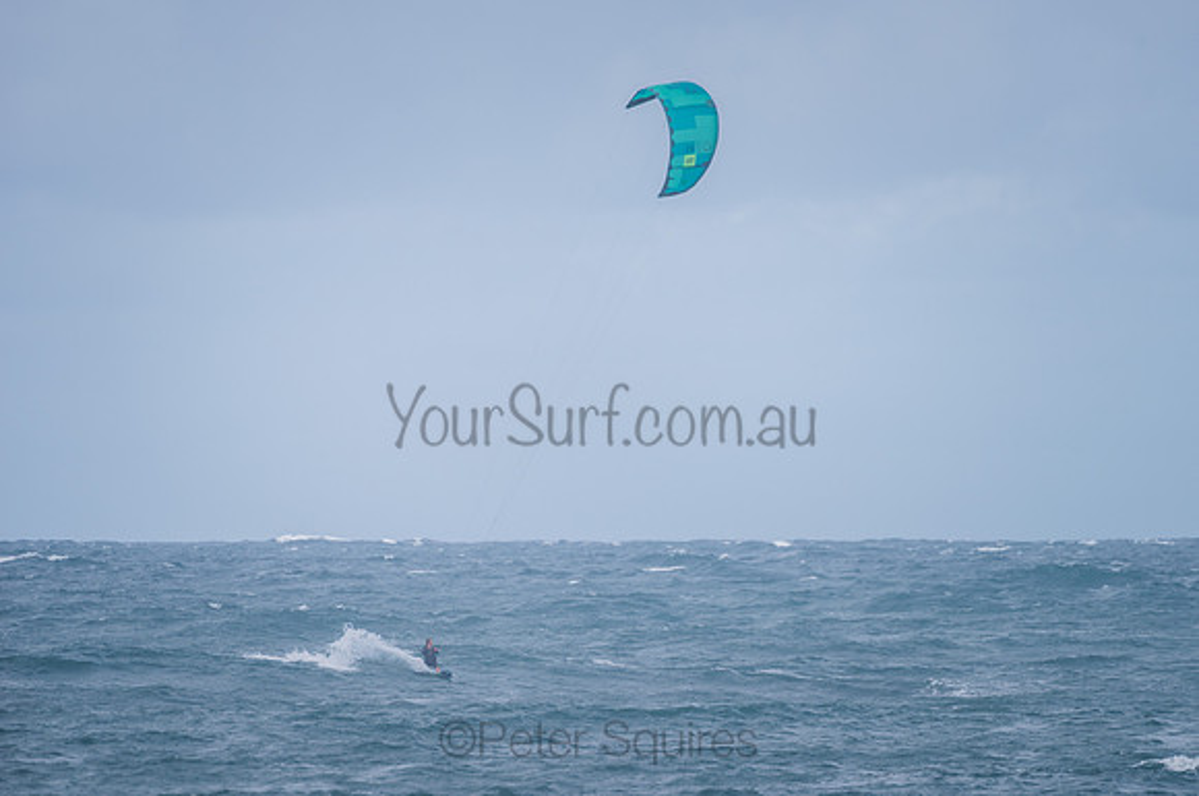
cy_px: 383
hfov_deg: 3.8
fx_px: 17971
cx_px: 732
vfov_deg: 2.5
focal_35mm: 540
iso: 72
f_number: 5.6
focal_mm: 440
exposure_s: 1/1000
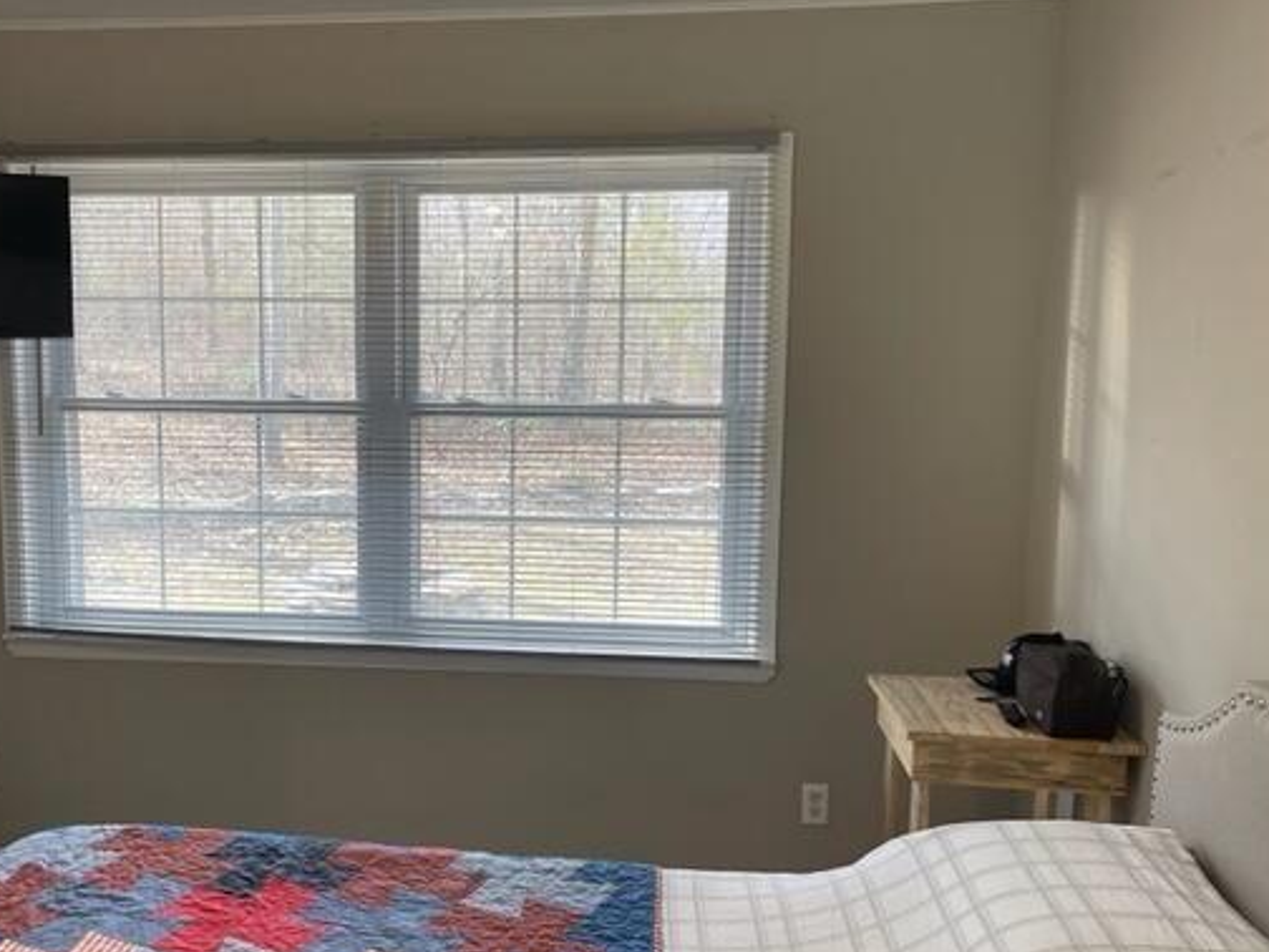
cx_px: 526
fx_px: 1210
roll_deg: -0.3
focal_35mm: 33
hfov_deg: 55.1
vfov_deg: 42.9
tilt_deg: -7.3
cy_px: 499
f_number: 1.6
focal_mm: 5.1
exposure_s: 1/120
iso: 64
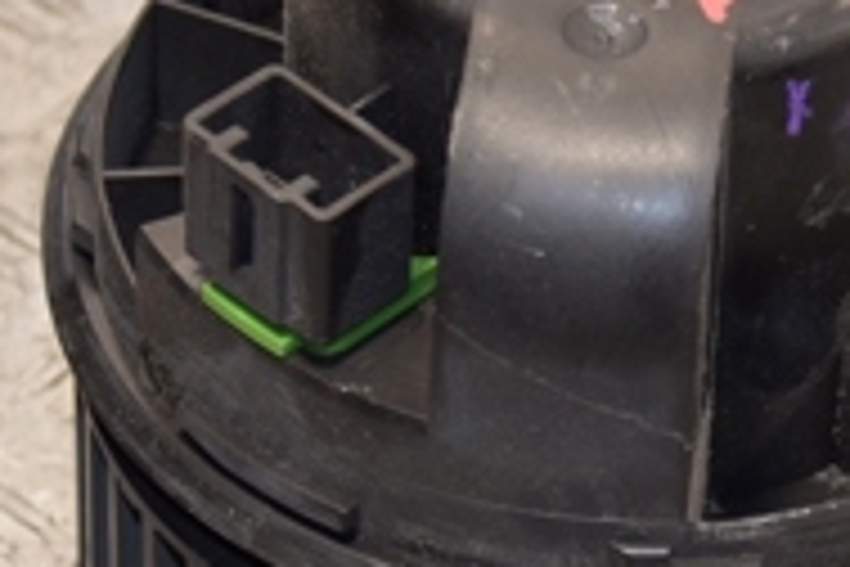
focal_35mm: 244
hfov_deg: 8.4
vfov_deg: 5.6
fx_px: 5761
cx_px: 706
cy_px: 356
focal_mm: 48
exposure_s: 1/200
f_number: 4.8
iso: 800
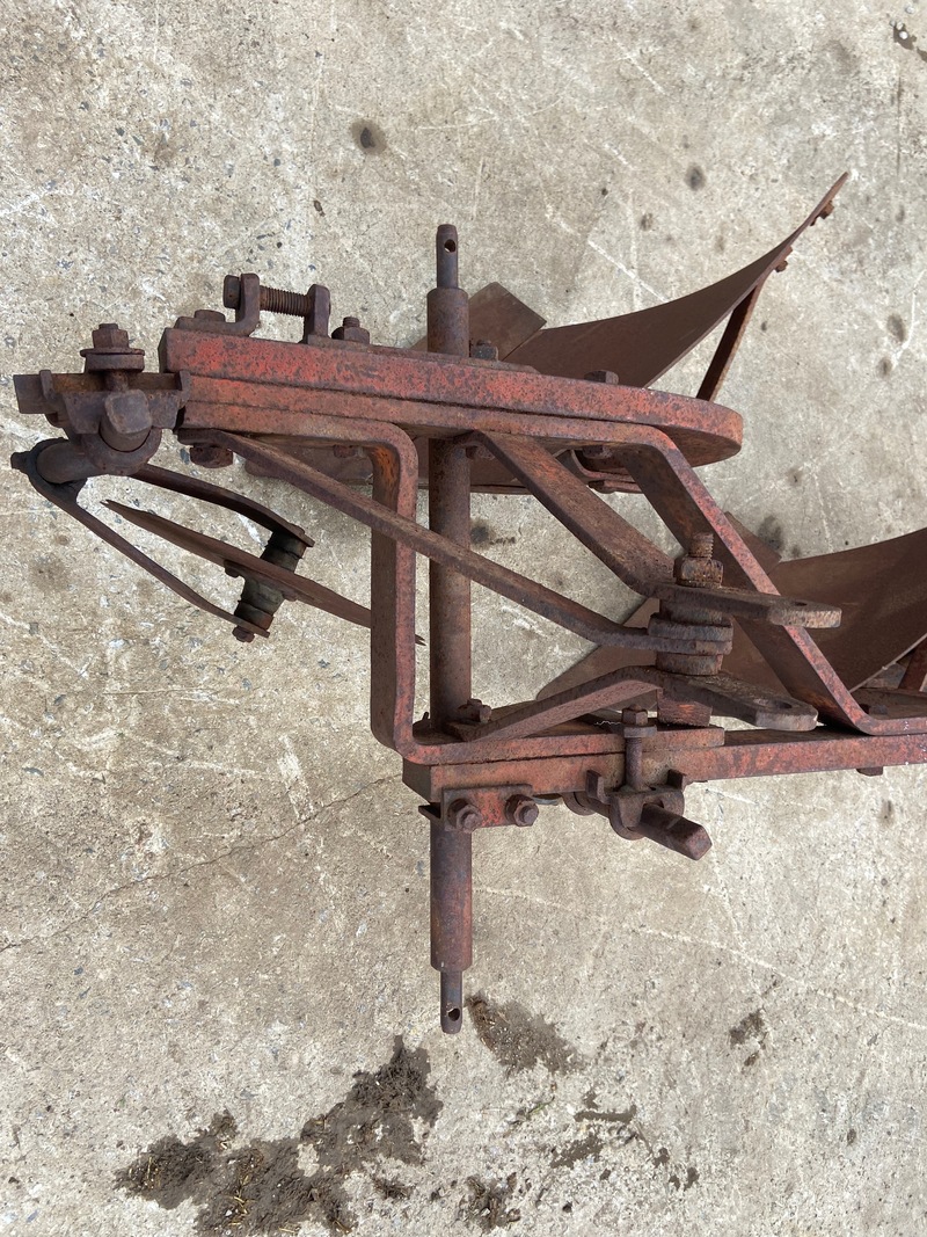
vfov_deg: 67.3
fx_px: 929
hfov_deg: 53.1
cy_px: 618
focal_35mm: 26
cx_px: 464
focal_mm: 4.25
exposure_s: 1/633
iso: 32
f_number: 1.8
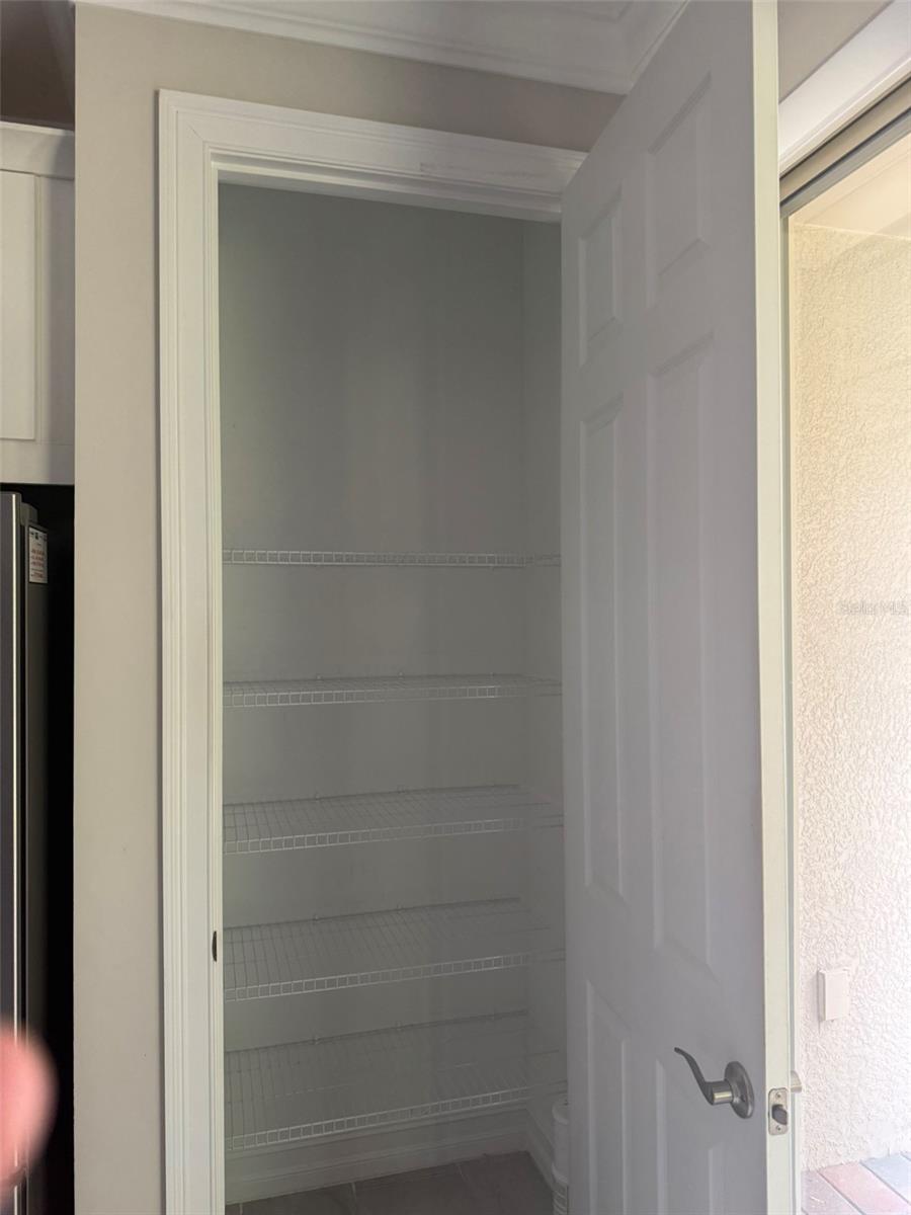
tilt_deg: -0.3
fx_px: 842
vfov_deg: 71.6
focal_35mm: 24
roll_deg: +0.8
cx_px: 456
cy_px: 608
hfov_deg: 56.8
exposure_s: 1/95
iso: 200
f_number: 1.78
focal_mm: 6.76
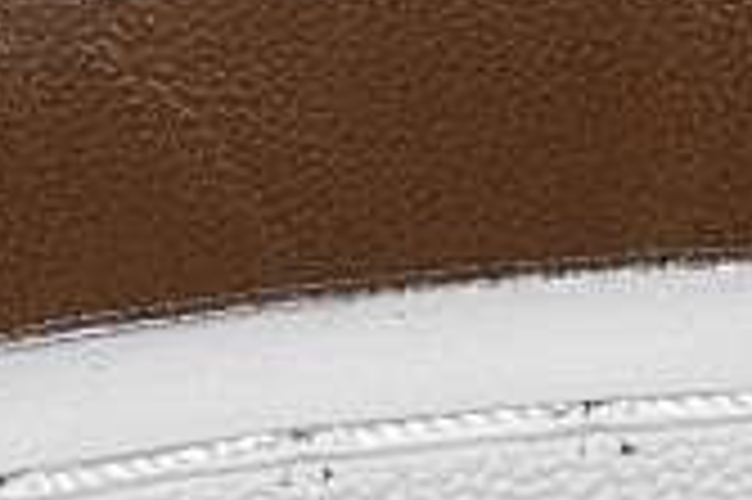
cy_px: -392
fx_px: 10142
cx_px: 99
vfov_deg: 2.8
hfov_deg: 4.2
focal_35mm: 486
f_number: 6.3
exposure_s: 1/60
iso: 160
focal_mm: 50
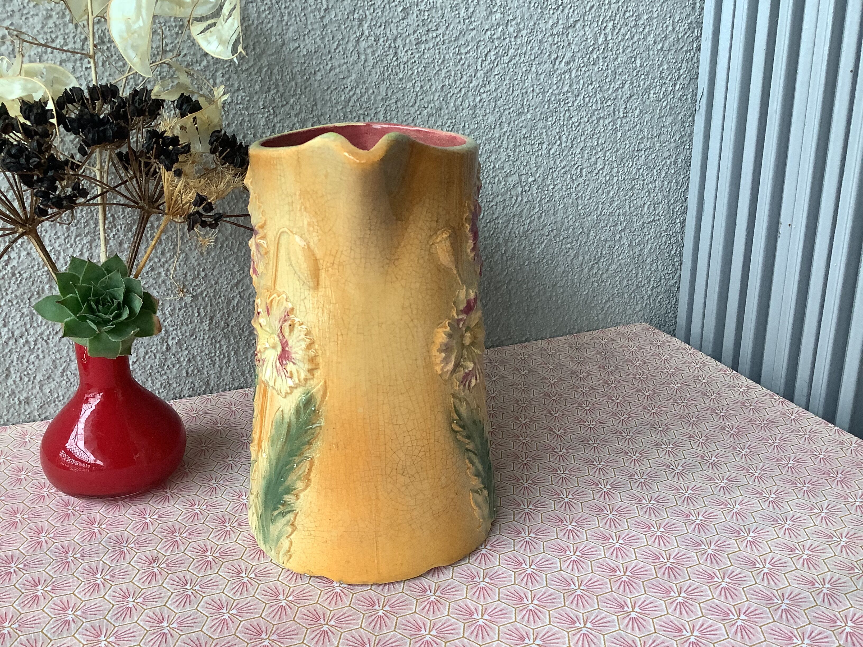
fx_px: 773
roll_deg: +0.7
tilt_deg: -18.5
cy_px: 324
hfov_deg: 58.4
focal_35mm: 31
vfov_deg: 45.4
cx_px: 432
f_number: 2.4
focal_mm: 3.3
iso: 100
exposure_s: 1/50
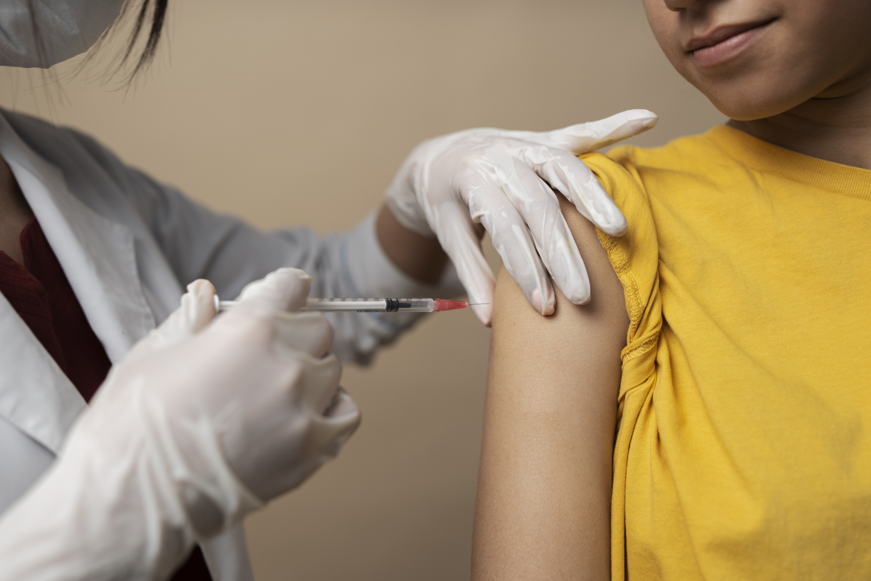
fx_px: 847
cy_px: 290
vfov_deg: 37.9
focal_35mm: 35
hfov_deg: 54.4
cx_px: 436
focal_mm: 35
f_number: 2.2
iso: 250
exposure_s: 1/200
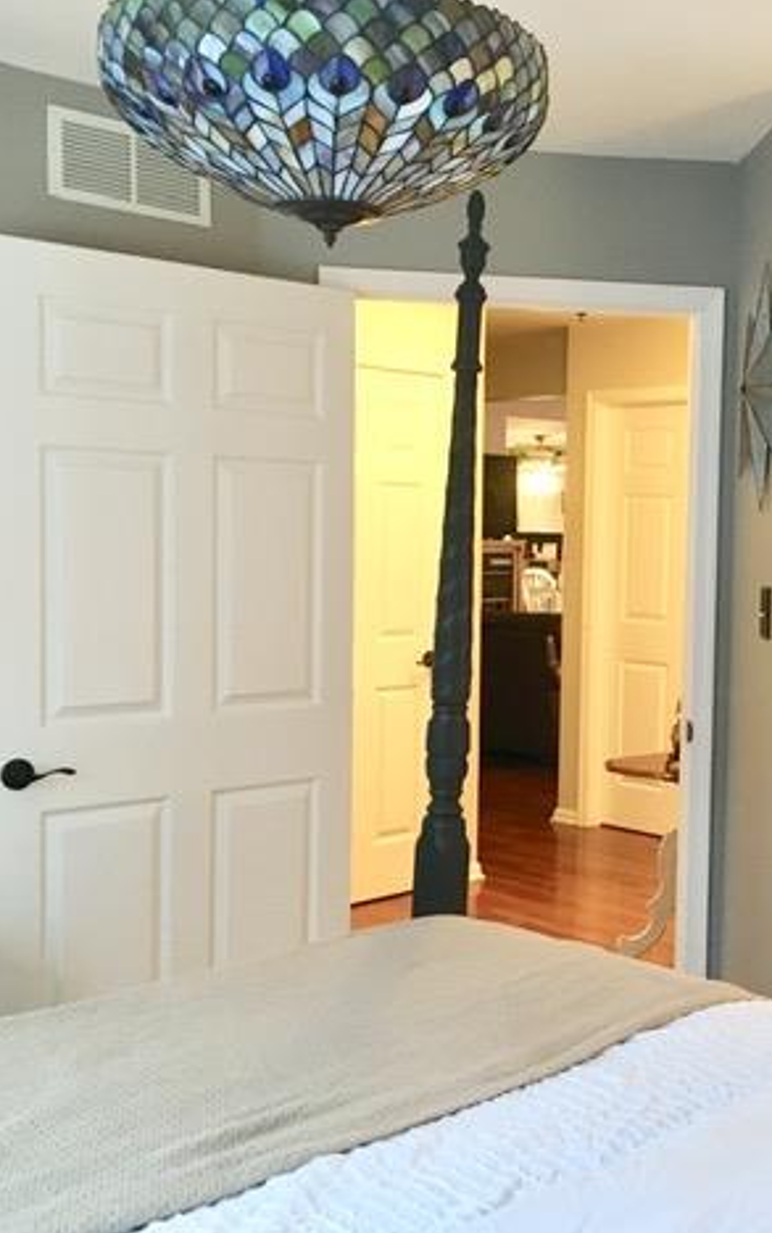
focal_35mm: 42
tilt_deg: -2.6
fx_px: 1412
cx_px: 624
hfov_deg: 29.8
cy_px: 622
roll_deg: -1.4
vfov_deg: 47.2
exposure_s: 1/30
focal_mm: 4.15
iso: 200
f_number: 2.2
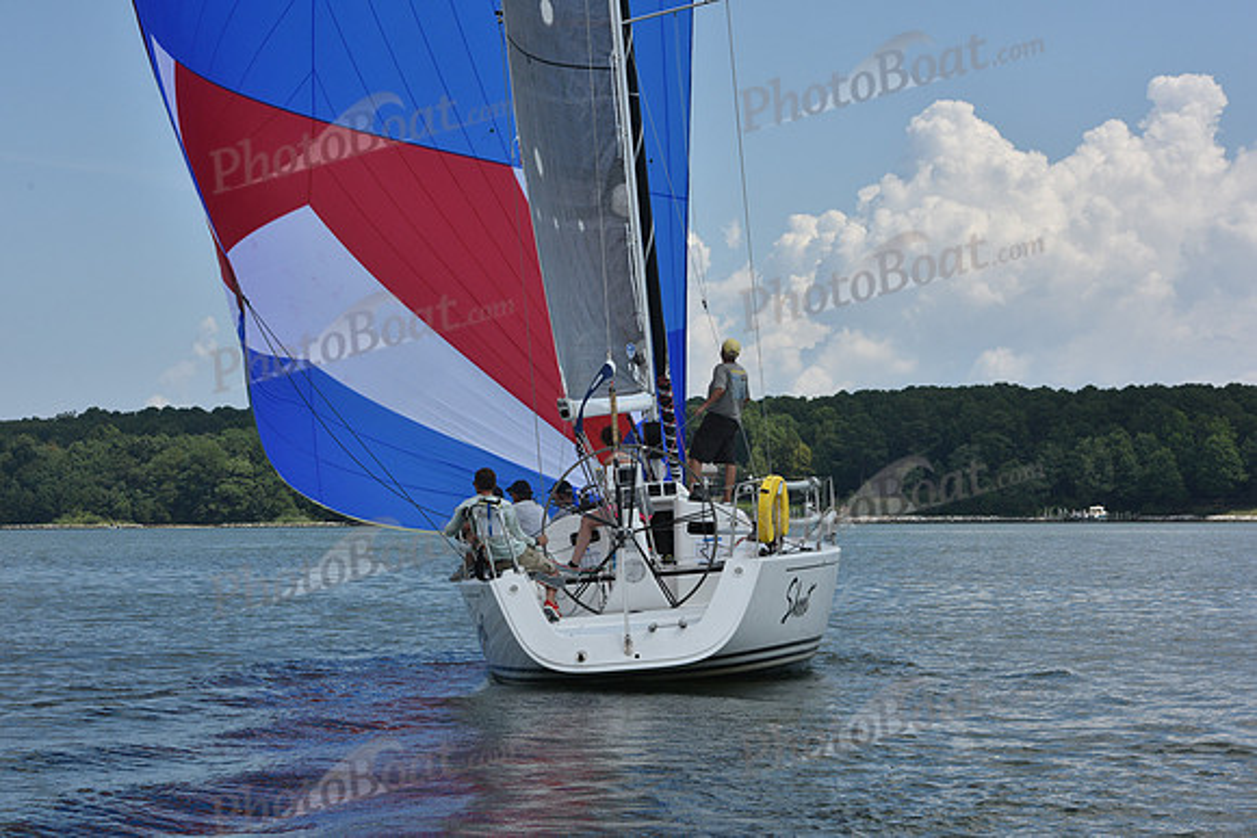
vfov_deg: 14.4
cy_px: 419
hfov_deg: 21.5
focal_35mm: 95
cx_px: 628
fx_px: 3318
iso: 320
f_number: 10
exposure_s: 1/1000
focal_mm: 95
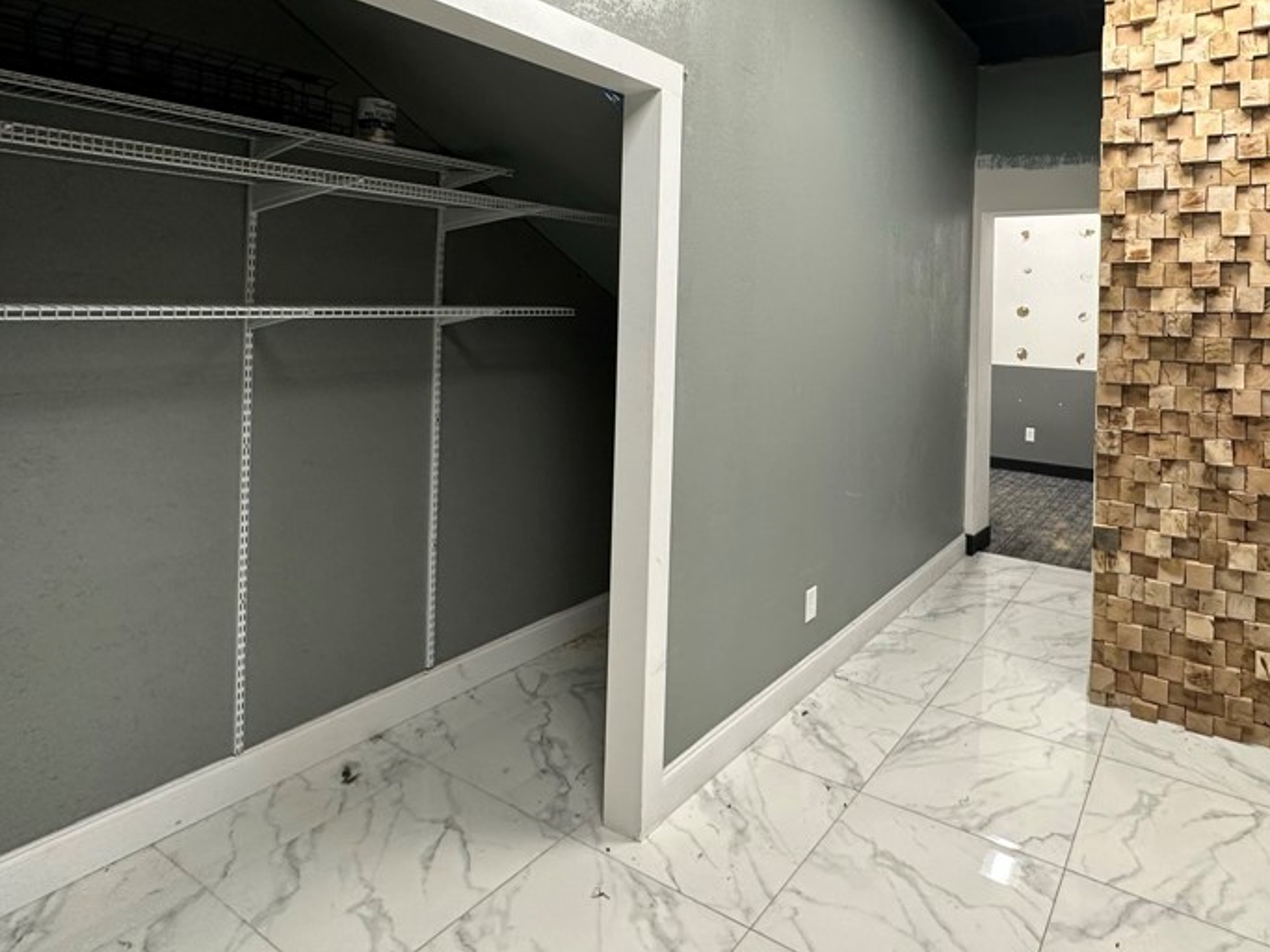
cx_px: 803
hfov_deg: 77.4
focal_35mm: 21
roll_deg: -1.4
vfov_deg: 61.8
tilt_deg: -1.0
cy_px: 312
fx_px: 770
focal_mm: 2.22
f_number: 2.2
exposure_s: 1/60
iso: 160
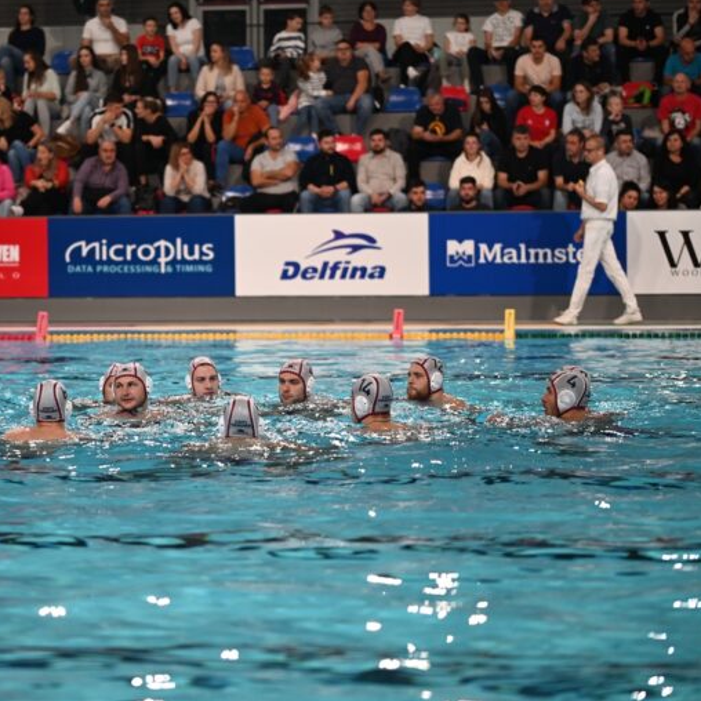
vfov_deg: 12.9
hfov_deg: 12.9
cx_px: 186
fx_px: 3093
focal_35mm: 135
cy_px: 350
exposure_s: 1/250
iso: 500
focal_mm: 105
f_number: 2.8
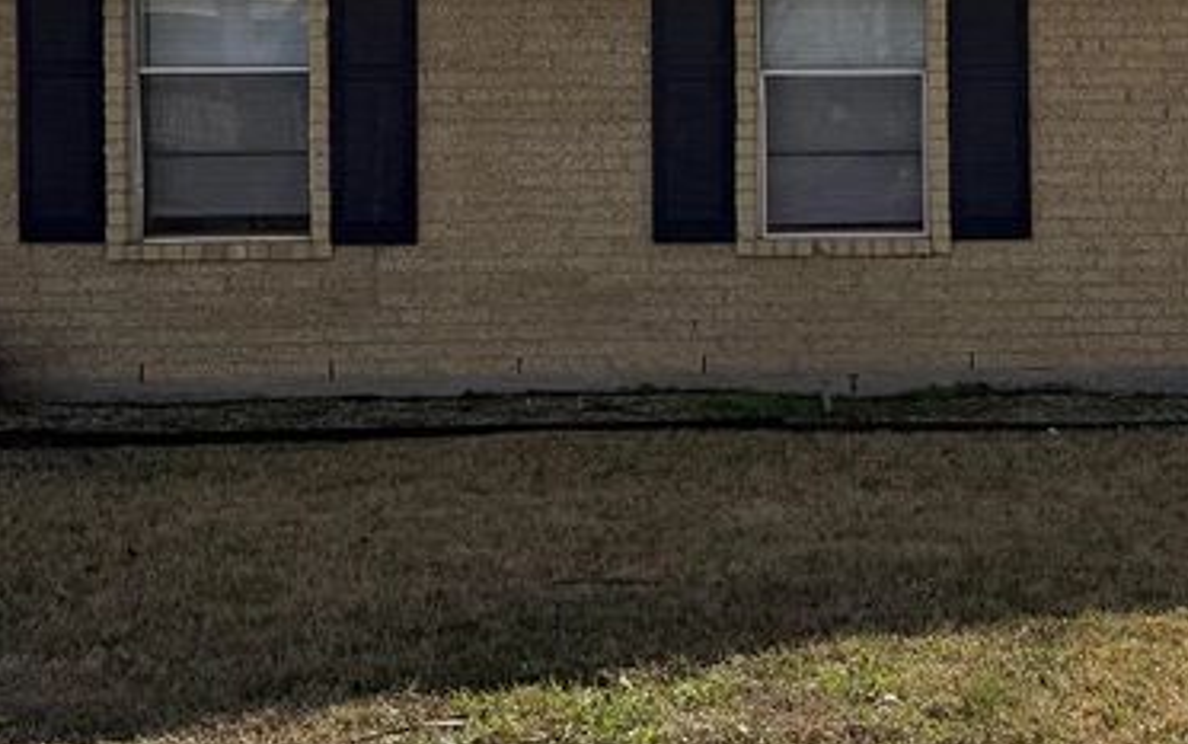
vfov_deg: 18.5
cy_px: 144
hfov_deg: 28.0
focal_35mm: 70
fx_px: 2268
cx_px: 1115
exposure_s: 1/6711
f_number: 1.78
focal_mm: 6.76
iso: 80
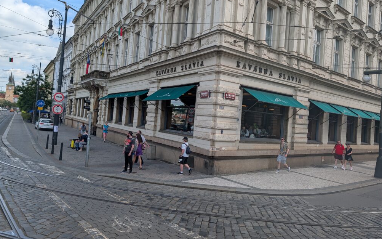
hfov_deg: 70.4
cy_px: 105
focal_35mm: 26
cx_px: 193
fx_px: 271
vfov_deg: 47.5
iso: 19
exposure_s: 1/876
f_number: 1.68
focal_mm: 6.9
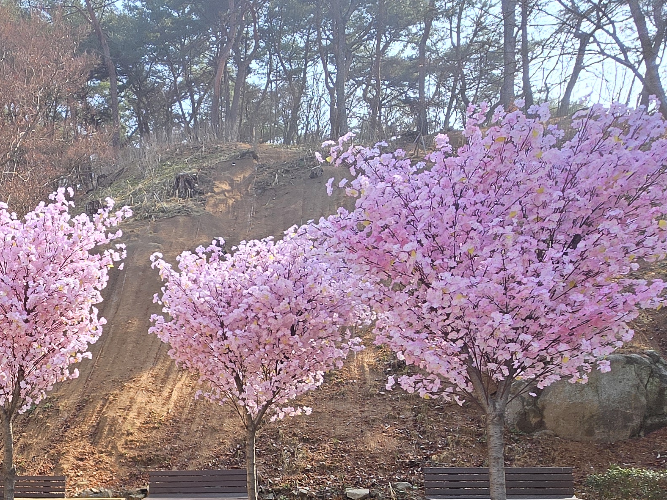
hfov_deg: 48.2
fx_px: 636
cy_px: 452
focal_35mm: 33
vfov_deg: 39.7
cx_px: 40
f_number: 2.2
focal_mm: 1.7
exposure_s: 1/308
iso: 25
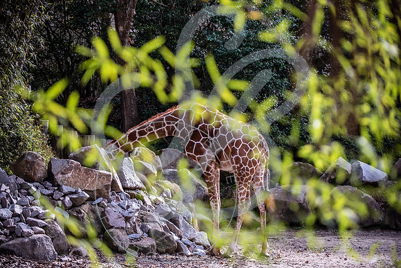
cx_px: 200
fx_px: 1292
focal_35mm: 116
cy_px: 134
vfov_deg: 11.8
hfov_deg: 17.6
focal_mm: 116
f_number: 2.8
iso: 200
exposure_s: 1/1600
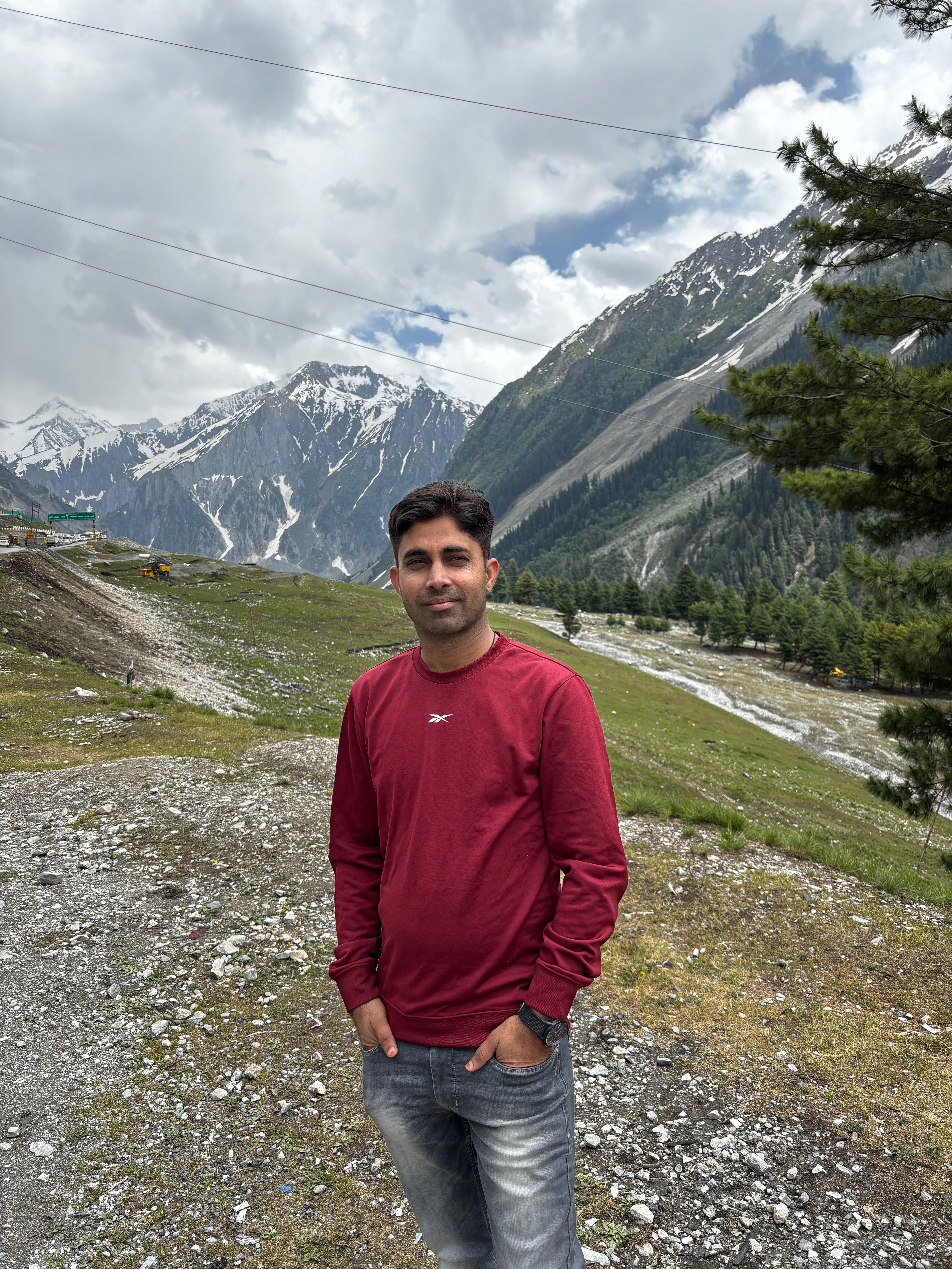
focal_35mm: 26
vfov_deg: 67.3
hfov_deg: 53.1
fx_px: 953
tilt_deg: -3.5
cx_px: 476
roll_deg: +4.1
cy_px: 634
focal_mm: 5.96
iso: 50
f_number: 1.6
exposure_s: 1/1027
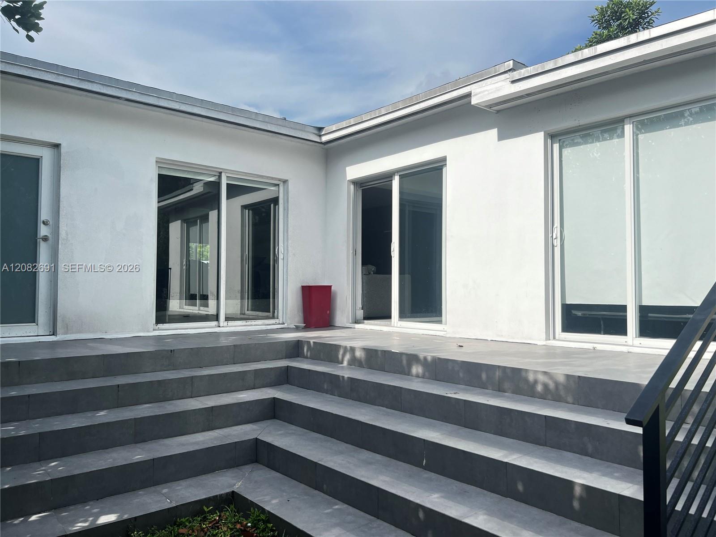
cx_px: 358
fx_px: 538
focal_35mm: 26
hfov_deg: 67.3
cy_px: 268
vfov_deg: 53.1
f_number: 1.5
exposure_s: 1/2404
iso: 50
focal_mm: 5.7
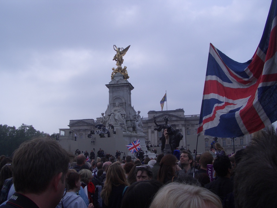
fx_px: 280
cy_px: 104
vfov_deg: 40.7
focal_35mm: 35
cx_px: 138
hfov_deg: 52.6
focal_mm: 5.8
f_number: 4.3
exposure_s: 1/1000
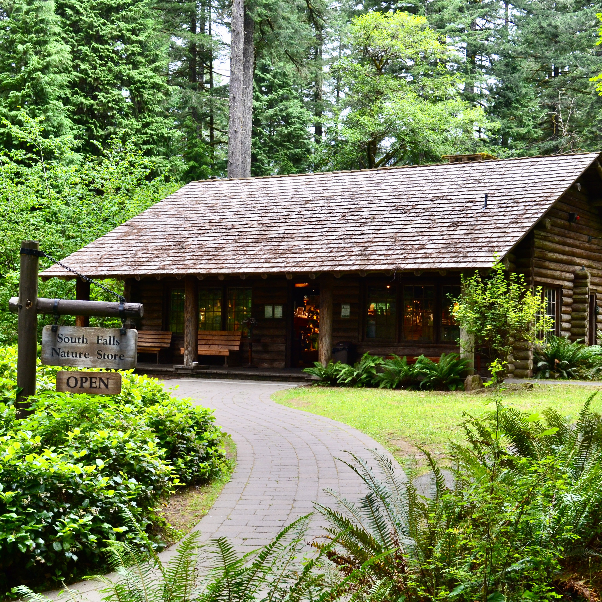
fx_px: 984
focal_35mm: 50
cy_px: 301
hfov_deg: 34.0
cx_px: 302
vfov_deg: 34.0
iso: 400
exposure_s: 1/50
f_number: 8
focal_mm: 26
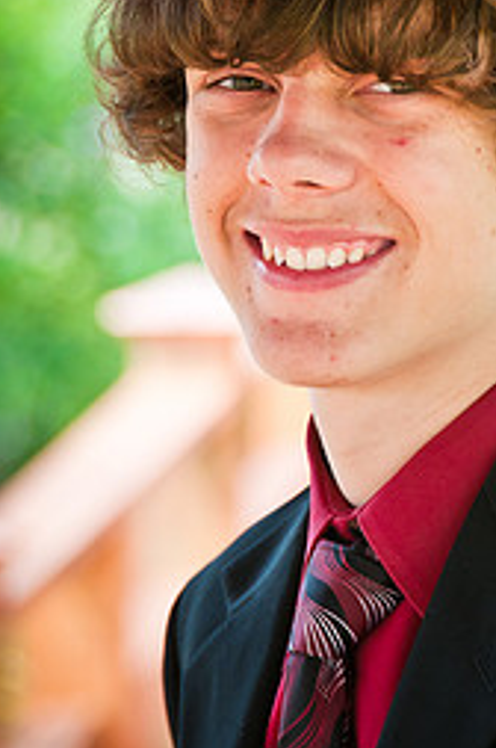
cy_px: 269
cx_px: 347
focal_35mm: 453
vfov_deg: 4.6
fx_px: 9387
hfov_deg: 3.0
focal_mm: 170
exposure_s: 1/250
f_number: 5.6
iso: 200
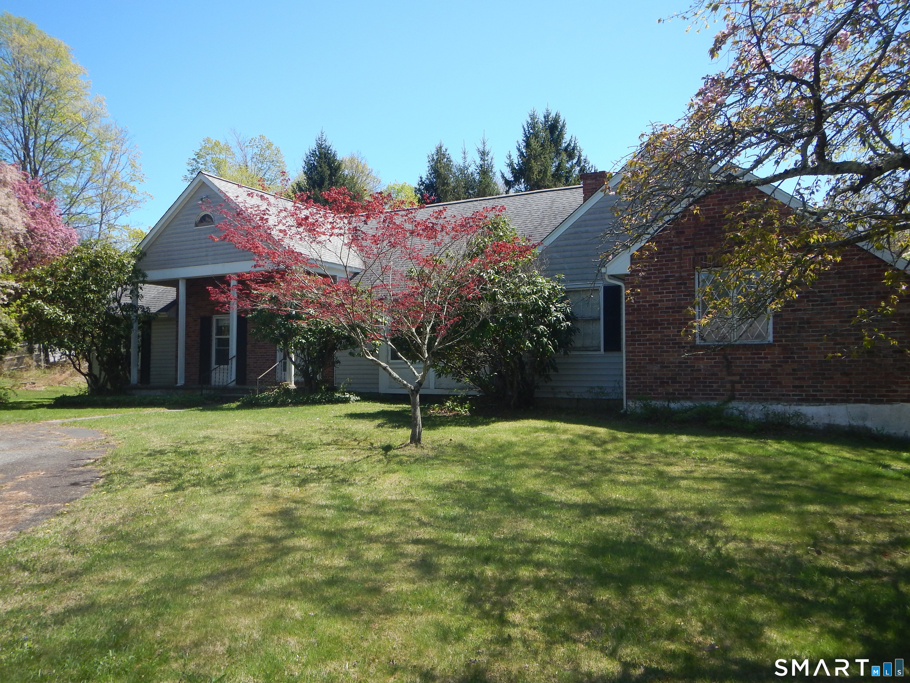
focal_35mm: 28
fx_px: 736
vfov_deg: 49.7
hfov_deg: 63.4
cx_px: 455
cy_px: 342
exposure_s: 1/500
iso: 125
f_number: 3.9
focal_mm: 5
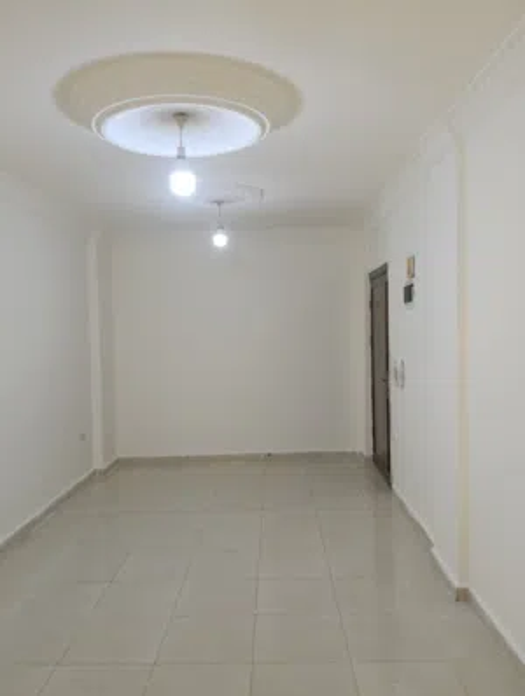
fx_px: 544
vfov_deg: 65.2
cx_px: 262
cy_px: 348
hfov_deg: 51.5
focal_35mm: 27
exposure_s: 1/33.3
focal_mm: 3.98
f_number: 1.8
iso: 100
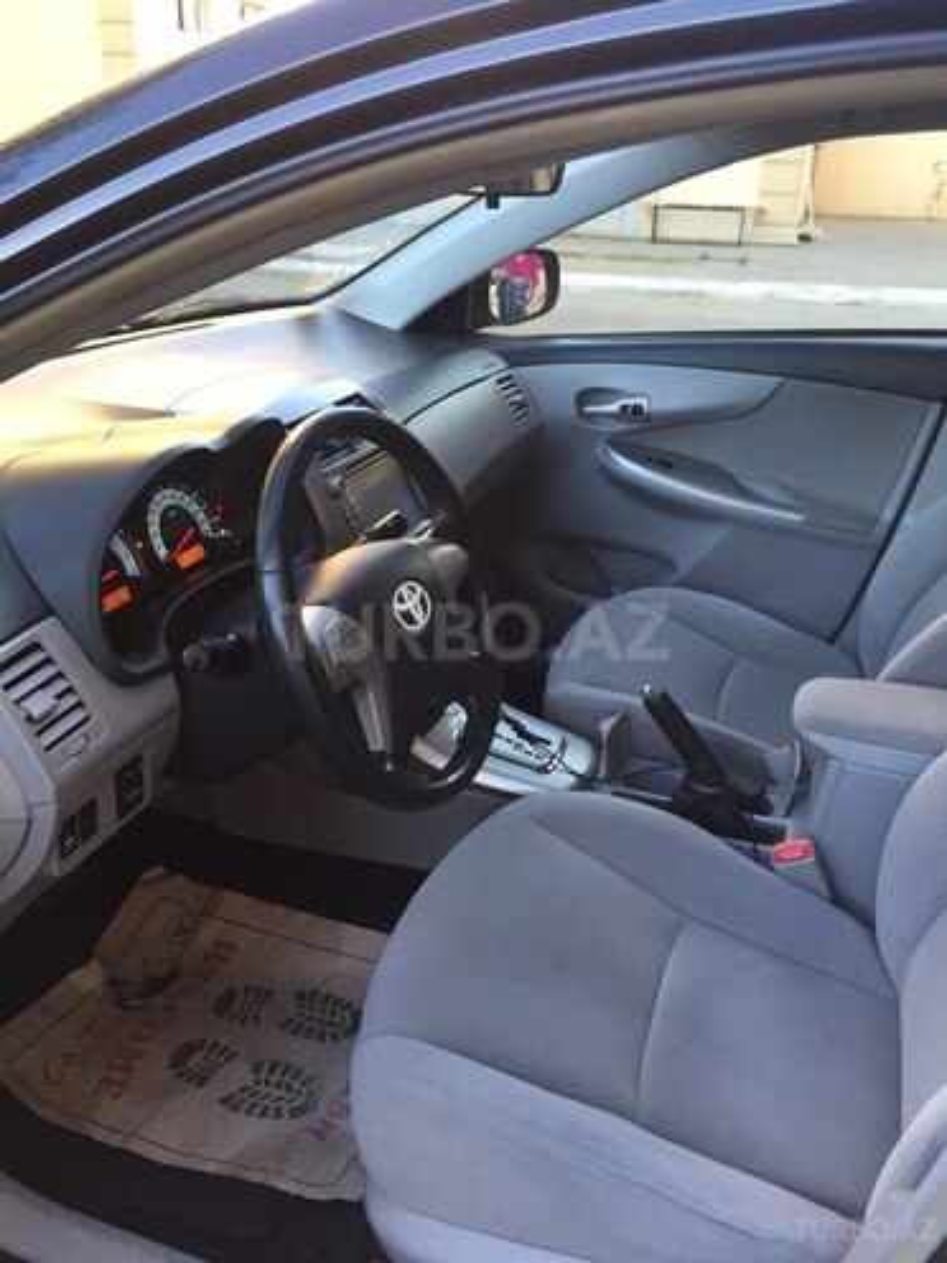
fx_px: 1058
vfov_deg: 61.7
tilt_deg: -24.5
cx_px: 474
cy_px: 632
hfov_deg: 48.2
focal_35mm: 29
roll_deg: -2.4
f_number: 2.2
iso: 40
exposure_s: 1/33
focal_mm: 4.15
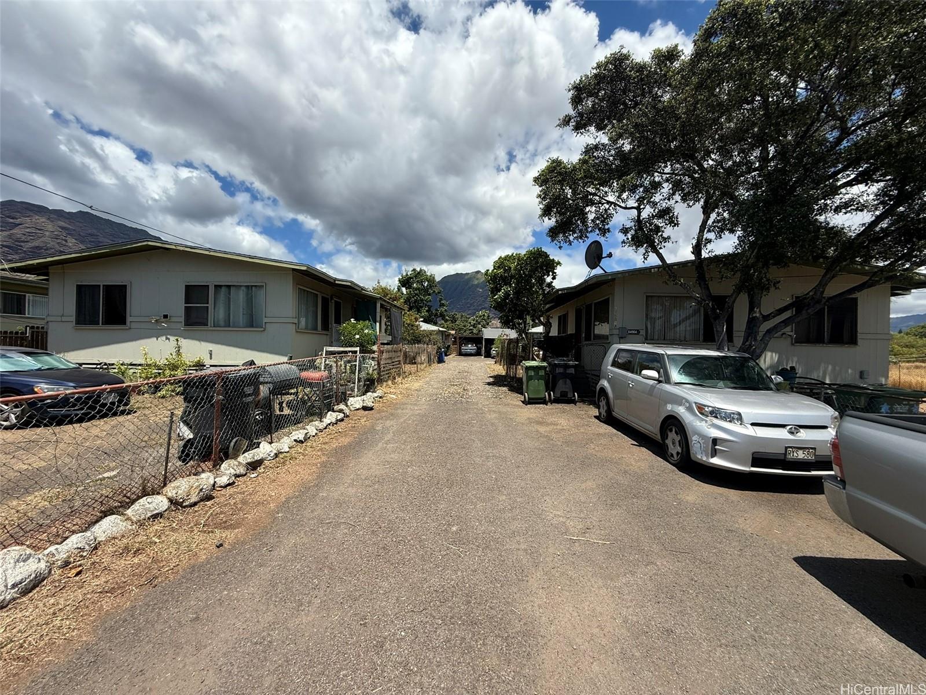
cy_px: 348
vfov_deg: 85.7
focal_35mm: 14
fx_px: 375
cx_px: 463
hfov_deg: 102.1
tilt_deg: +0.2
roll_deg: -0.8
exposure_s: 1/2092
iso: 50
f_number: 2.2
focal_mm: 2.22
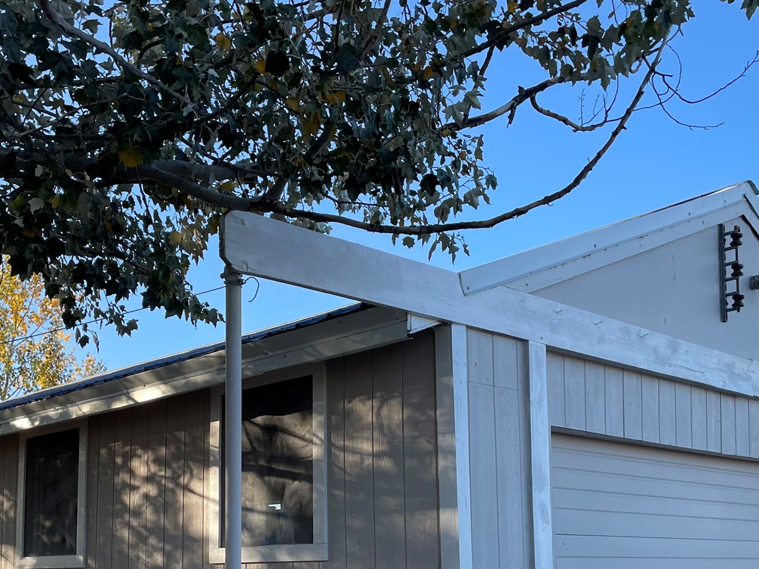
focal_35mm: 45
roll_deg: +1.5
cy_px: 490
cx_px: 307
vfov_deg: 31.0
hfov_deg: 41.9
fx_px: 987
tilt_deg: +3.9
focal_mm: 4.2
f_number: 1.6
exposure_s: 1/955
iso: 32
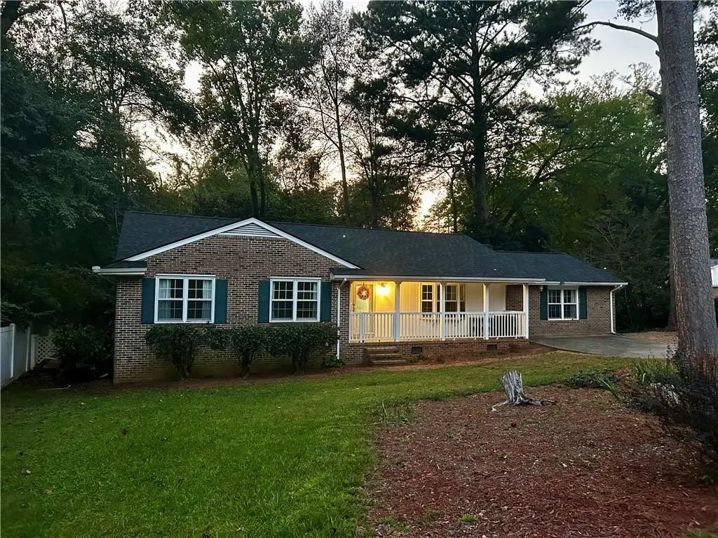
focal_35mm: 26
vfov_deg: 53.1
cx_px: 359
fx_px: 539
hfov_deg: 67.3
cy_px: 269
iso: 500
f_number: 1.5
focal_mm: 5.7
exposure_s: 1/40
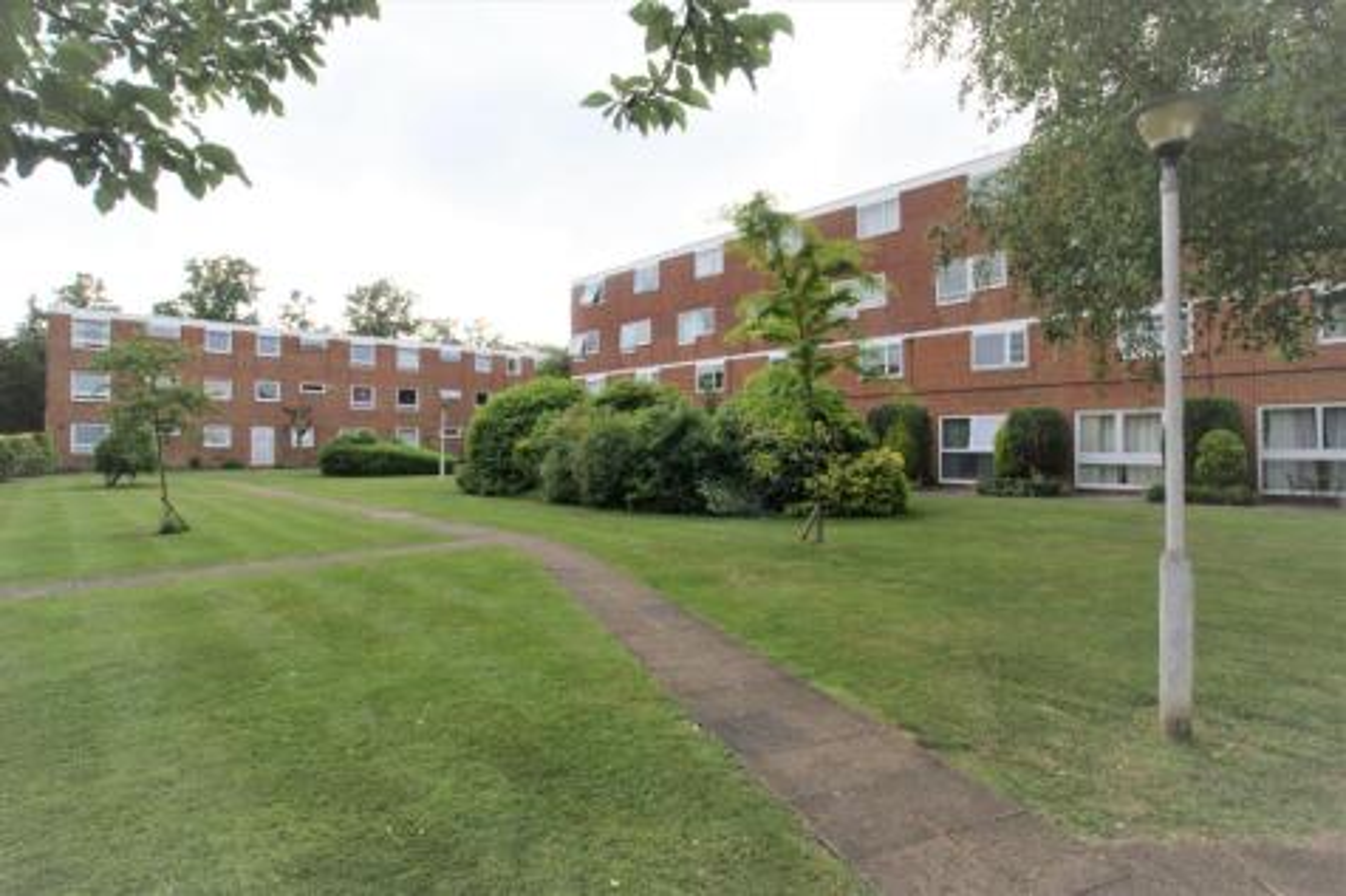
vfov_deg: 72.0
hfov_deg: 95.0
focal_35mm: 16
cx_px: 673
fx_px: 617
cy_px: 448
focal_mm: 11
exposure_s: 1/50
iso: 100
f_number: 8
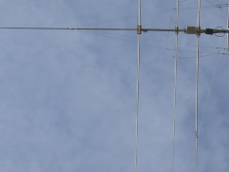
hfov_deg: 19.4
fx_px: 668
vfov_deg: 14.7
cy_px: 76
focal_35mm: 101
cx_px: 151
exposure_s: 1/500
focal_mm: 6.2
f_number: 4.3
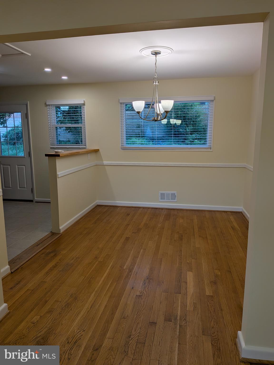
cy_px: 182
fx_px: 253
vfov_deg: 71.6
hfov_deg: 56.8
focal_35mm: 24
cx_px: 137
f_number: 1.7
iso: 30
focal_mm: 4.53
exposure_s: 1/883
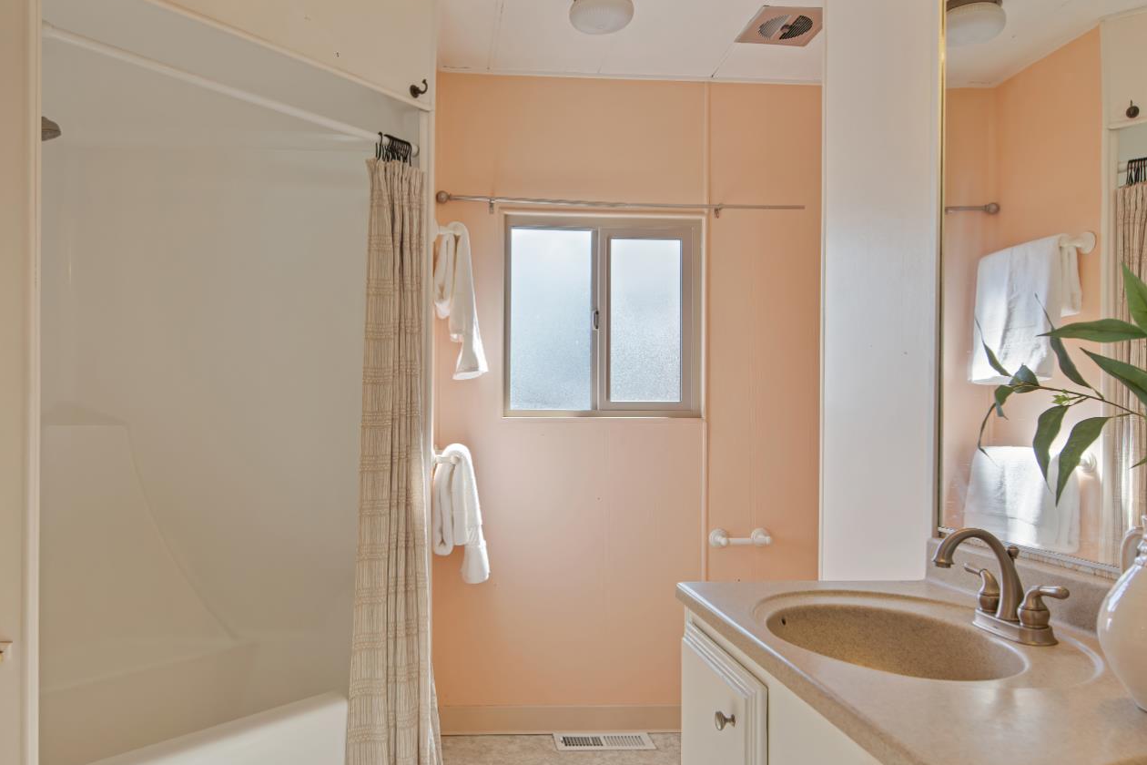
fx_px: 796
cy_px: 426
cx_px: 492
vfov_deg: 51.2
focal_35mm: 25
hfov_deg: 71.1
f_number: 5
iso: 100
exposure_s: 1/100
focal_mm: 14
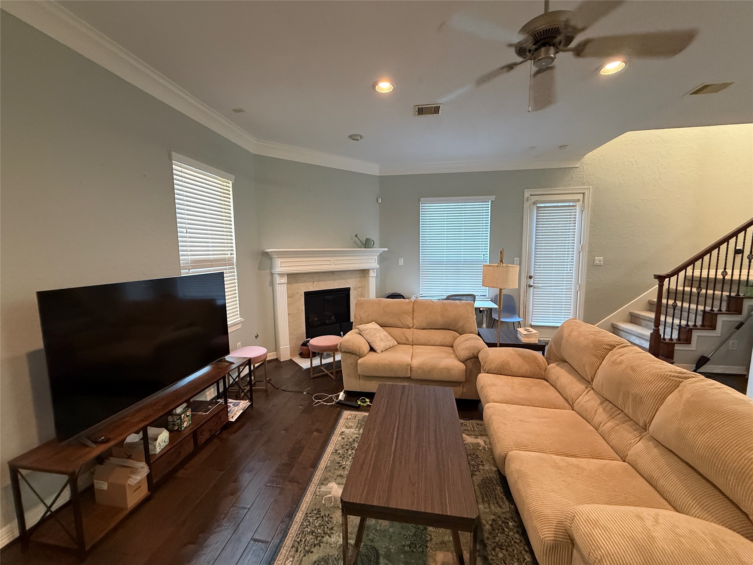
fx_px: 305
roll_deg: +0.1
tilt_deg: -5.4
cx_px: 376
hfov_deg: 102.1
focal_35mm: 14
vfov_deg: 85.7
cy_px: 282
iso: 640
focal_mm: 2.22
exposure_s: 1/60
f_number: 2.2
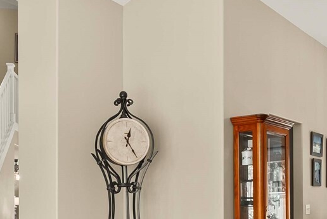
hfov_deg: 42.3
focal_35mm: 46
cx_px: 211
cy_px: 213
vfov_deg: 27.8
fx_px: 418
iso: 1000
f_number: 7.1
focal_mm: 14
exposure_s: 1/15
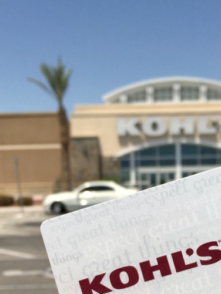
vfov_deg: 34.3
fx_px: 459
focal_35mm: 54
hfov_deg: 26.8
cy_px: 241
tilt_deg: -5.6
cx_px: 158
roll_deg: +1.9
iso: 32
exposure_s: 1/3968
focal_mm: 4.15
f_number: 2.2
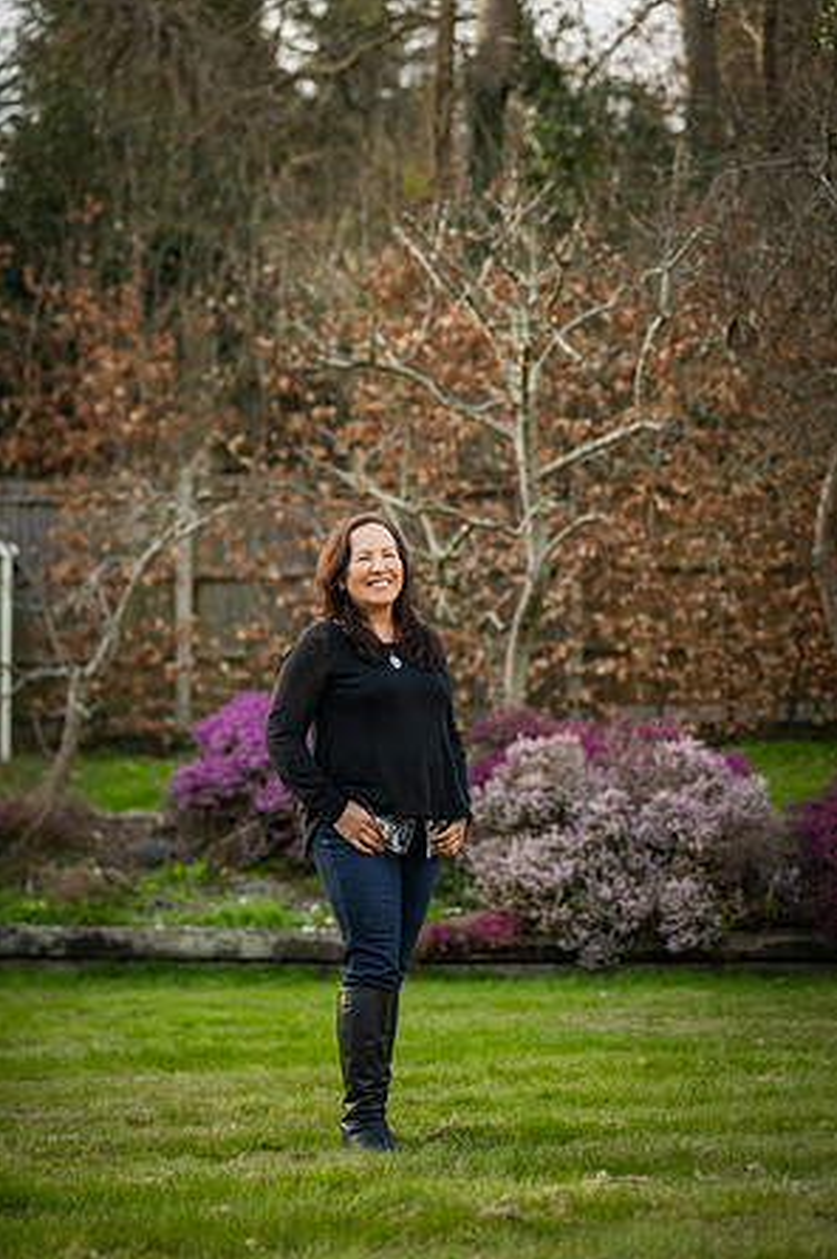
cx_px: 421
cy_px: 634
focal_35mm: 85
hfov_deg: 16.0
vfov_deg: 23.9
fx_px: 2969
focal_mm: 84
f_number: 2.7
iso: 320
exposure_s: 1/800
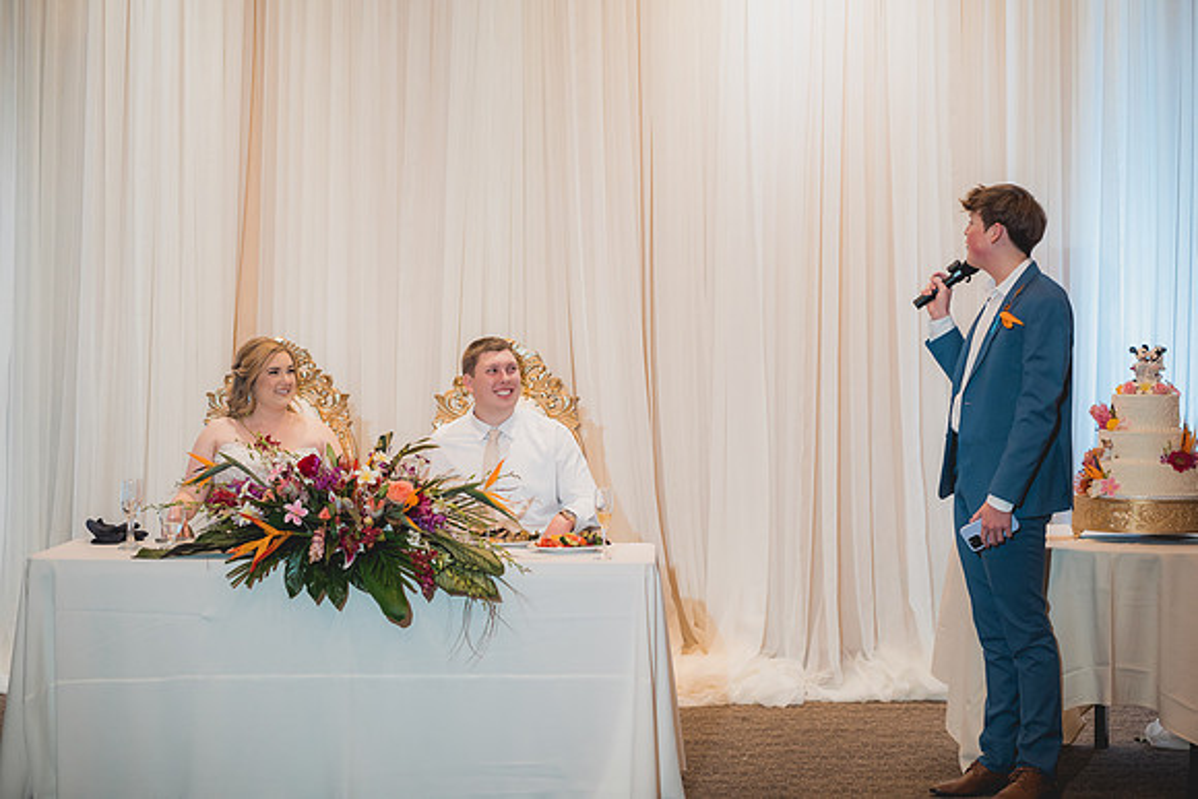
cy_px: 400
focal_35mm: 85
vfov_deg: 16.1
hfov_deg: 23.9
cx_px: 599
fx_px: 2829
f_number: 2.2
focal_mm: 85
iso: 1250
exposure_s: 1/320
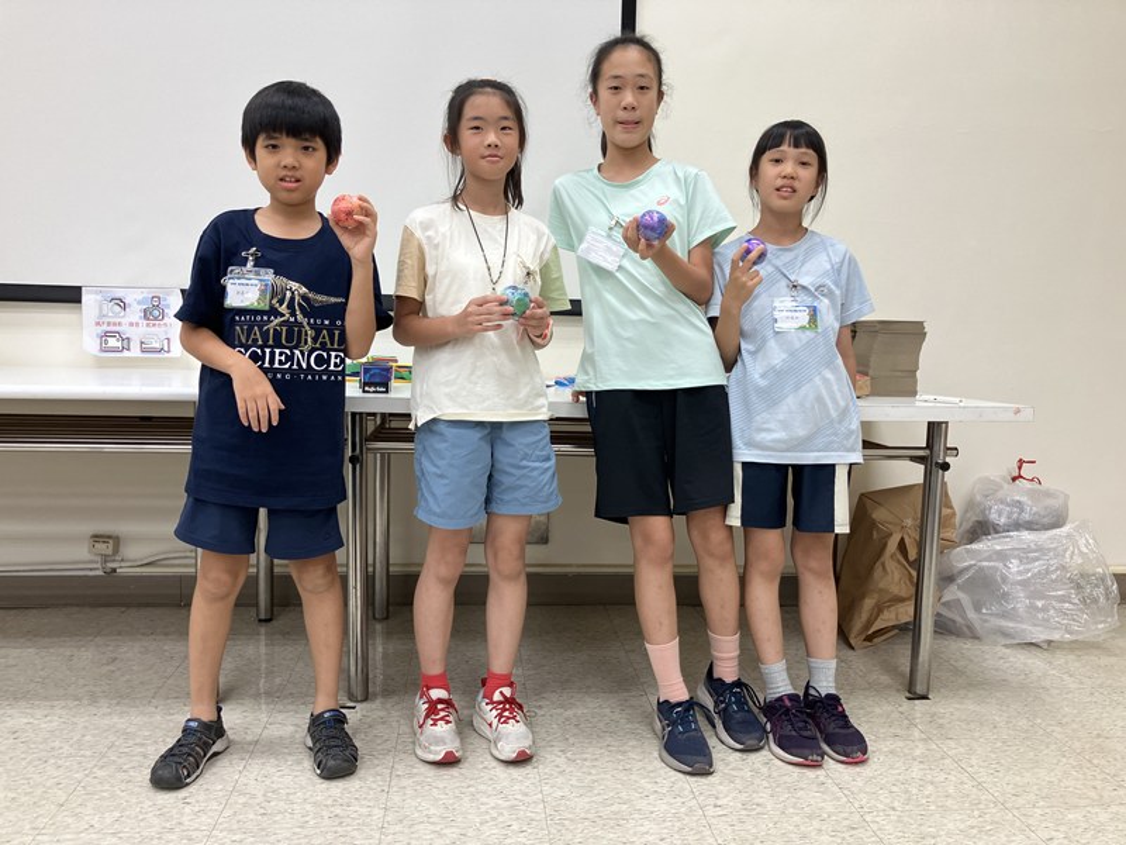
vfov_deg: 49.7
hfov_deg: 63.4
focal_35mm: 28
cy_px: 422
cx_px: 563
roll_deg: -1.4
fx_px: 911
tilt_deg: -4.3
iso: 50
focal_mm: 3.99
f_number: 1.8
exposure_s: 1/60
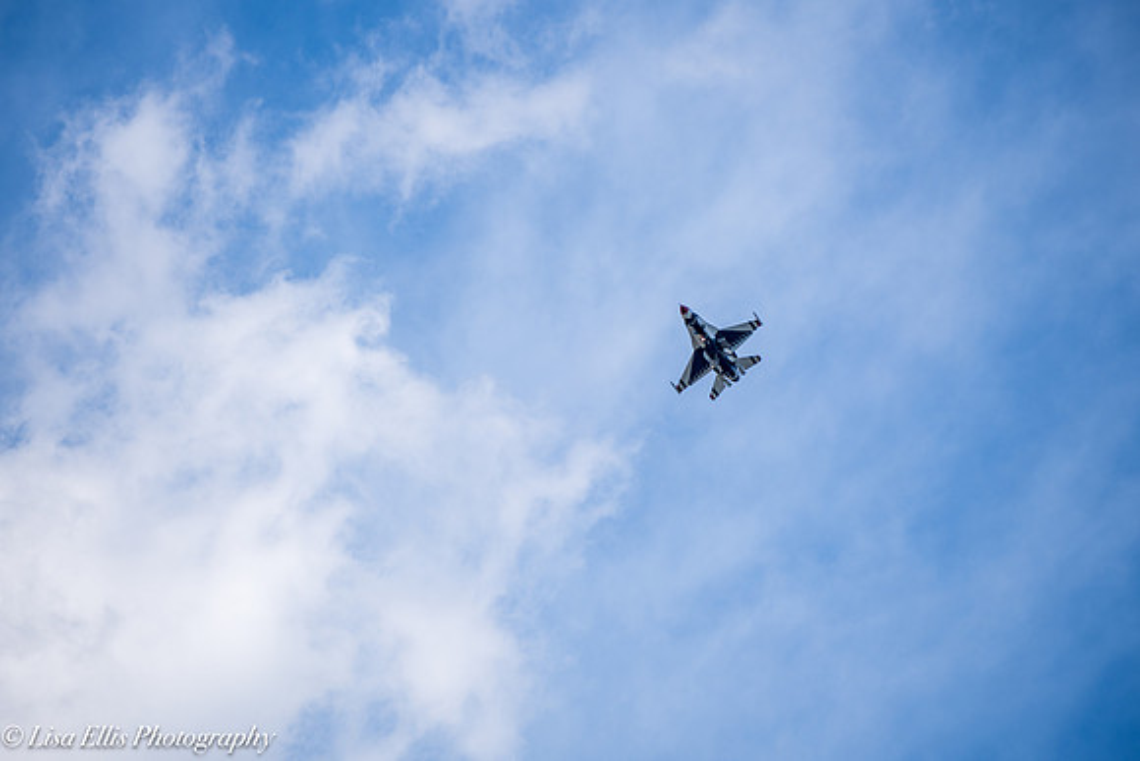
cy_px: 380
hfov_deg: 8.6
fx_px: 7601
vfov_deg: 5.7
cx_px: 570
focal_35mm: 240
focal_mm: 200
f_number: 5
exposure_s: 1/1250
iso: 100
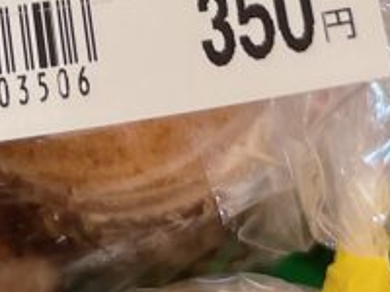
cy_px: -378
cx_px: -20
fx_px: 1408
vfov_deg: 10.4
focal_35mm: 125
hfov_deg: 15.4
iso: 100
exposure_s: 1/60
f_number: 1.6
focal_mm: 5.96
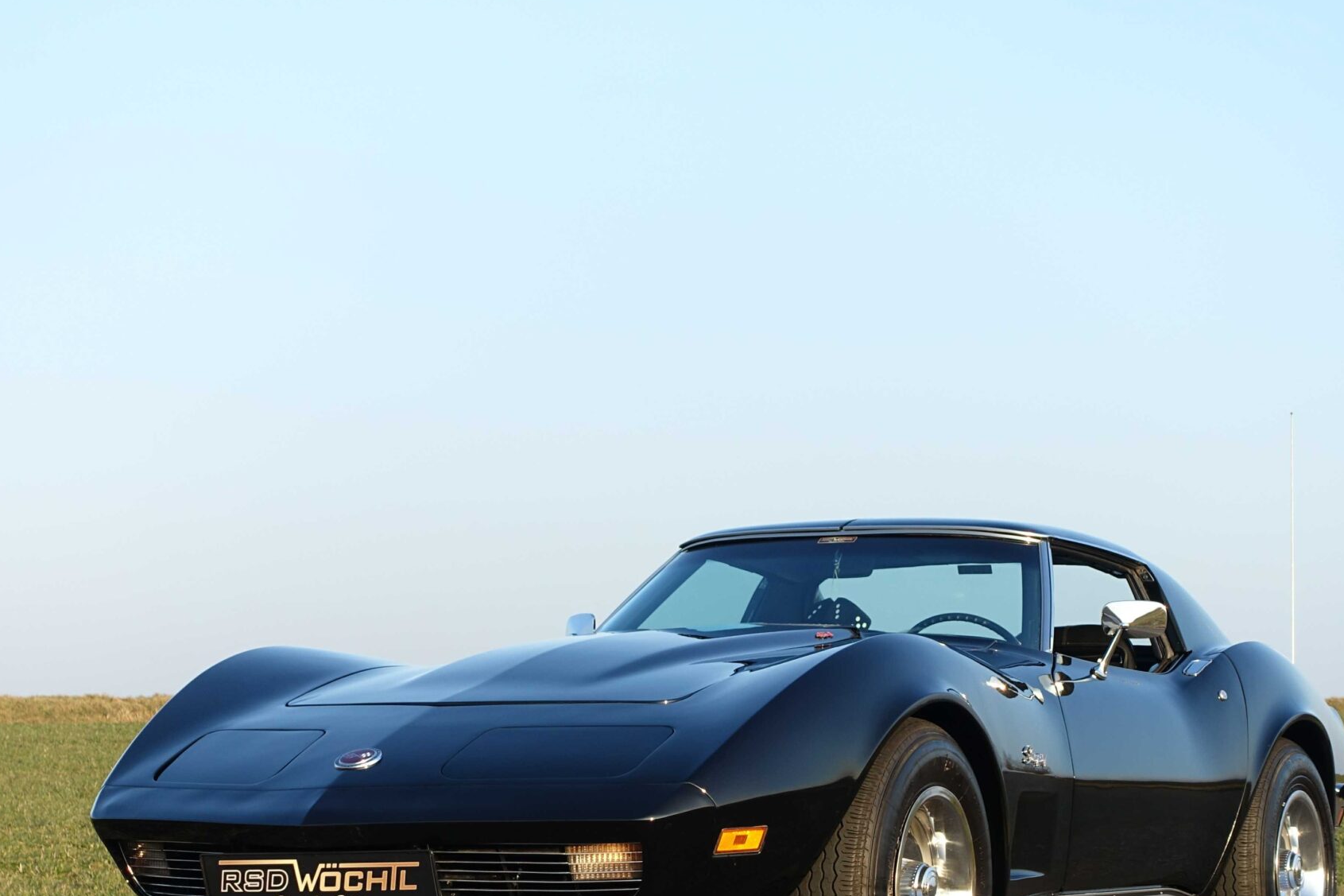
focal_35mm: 106
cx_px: 692
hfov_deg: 19.3
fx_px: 3957
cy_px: 656
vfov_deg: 12.9
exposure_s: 1/320
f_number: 4
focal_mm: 25.7
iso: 125
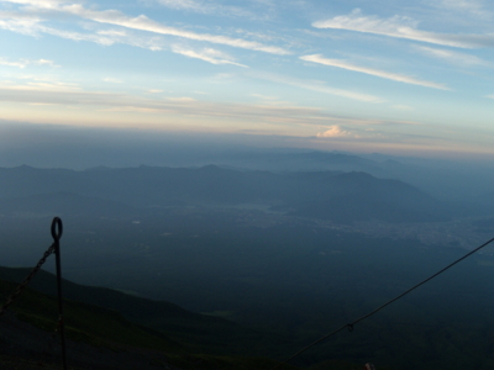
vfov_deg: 39.7
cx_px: 247
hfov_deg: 51.4
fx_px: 514
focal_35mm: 36
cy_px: 185
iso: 80
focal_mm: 6.4
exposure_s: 1/200
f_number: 3.6
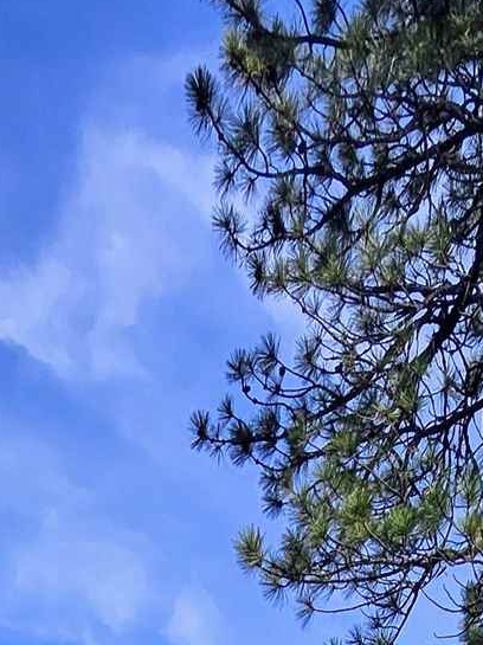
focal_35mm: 55
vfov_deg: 18.3
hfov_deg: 26.4
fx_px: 1024
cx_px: 323
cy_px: 1347
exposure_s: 1/1314
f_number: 2.2
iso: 32
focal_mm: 1.74
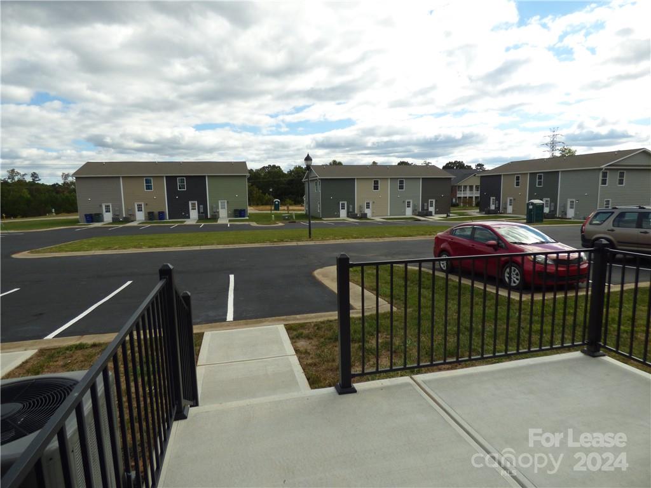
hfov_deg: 81.7
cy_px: 244
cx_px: 326
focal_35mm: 20
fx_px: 376
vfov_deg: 66.0
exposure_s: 1/2000
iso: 100
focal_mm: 3.58
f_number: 2.8
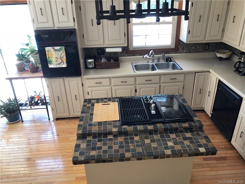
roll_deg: +2.3
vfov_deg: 49.7
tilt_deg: -26.9
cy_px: 92
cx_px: 122
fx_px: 198
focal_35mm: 28
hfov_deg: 63.4
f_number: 1.8
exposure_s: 1/30
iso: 32
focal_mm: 3.99
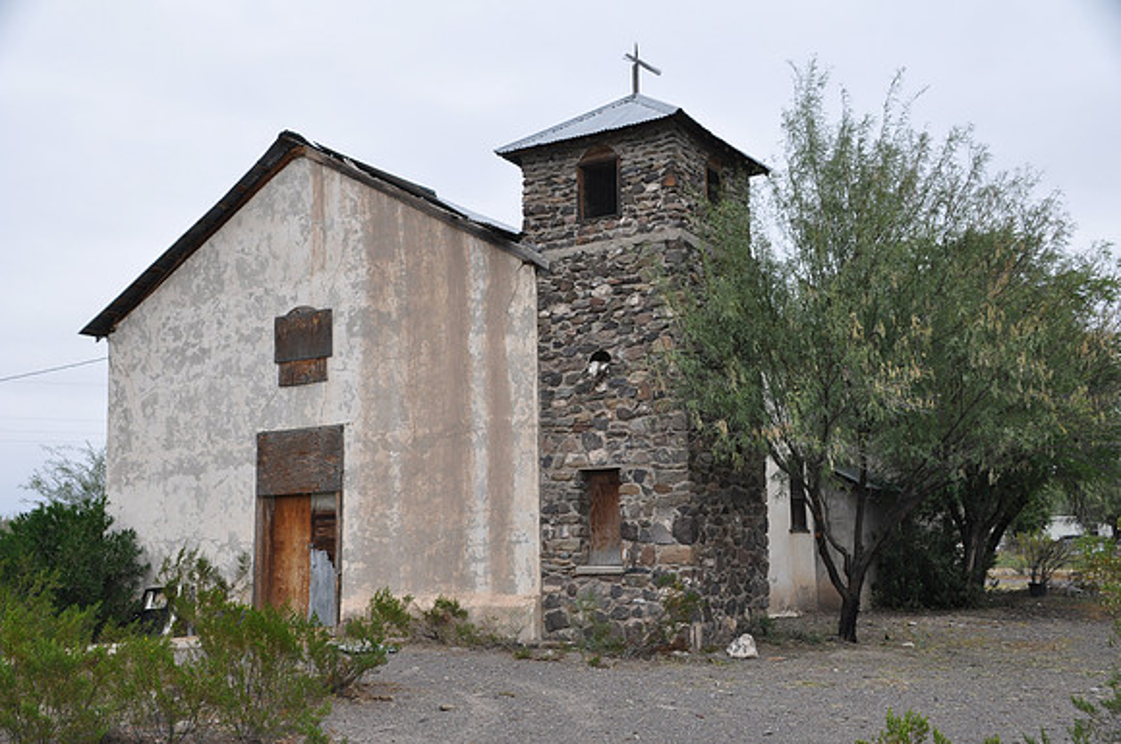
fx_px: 1213
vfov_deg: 34.1
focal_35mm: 39
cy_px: 372
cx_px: 560
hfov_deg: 49.6
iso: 200
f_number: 7.1
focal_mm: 26
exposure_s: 1/50
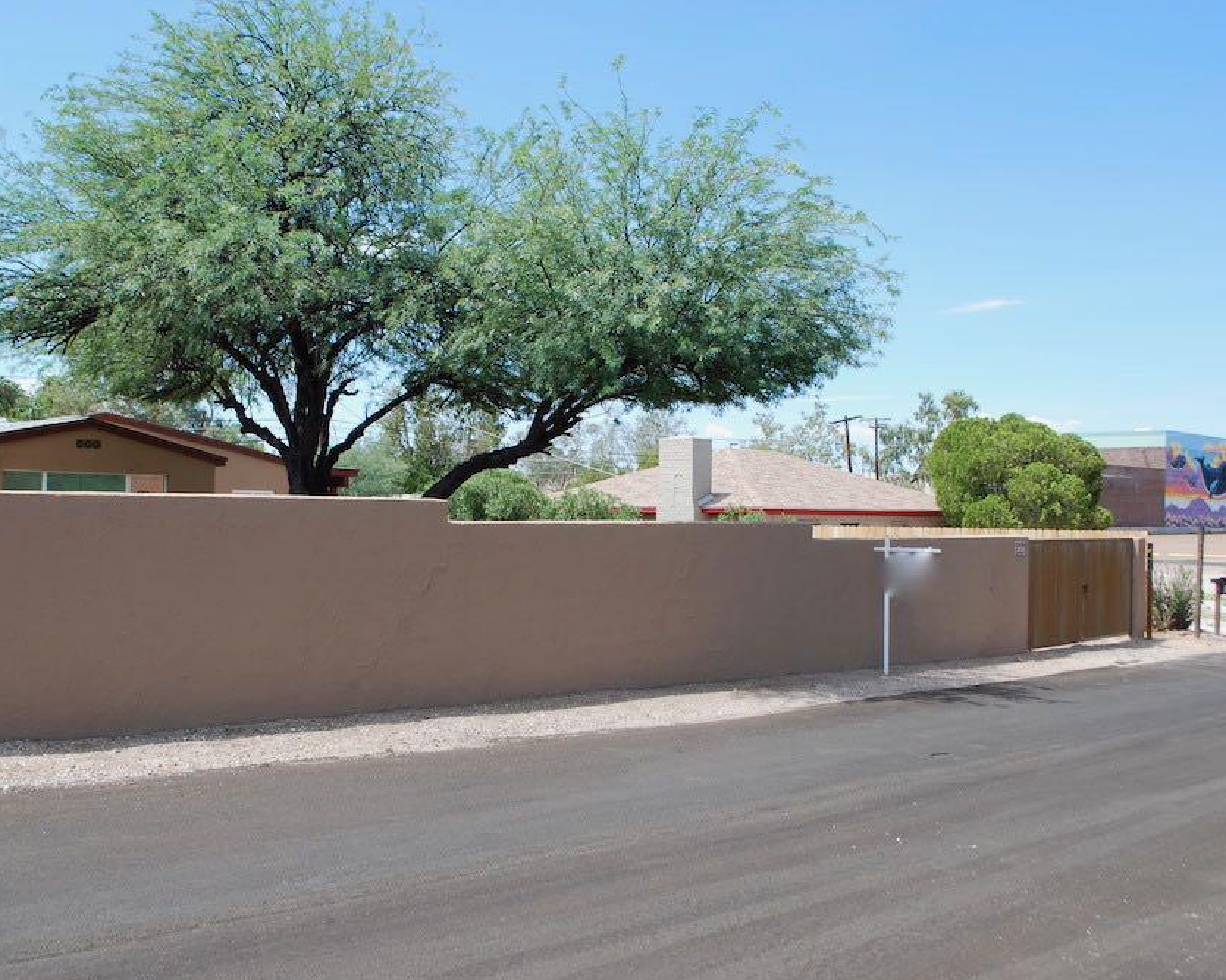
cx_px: 556
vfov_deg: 39.2
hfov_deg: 47.9
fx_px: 1379
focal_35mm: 38
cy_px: 491
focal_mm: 22
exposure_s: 1/200
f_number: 7.1
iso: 100
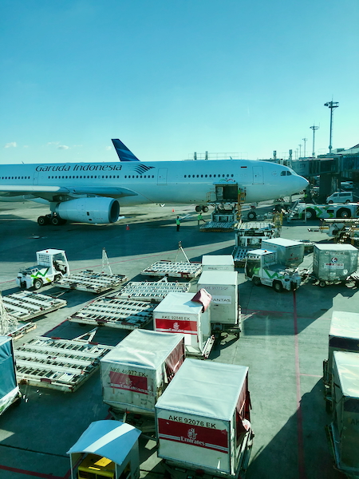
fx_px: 387
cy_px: 240
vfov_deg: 63.4
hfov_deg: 49.7
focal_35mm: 28
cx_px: 180
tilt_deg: -10.5
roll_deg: +2.3
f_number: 1.8
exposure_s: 1/906
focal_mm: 3.99
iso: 20
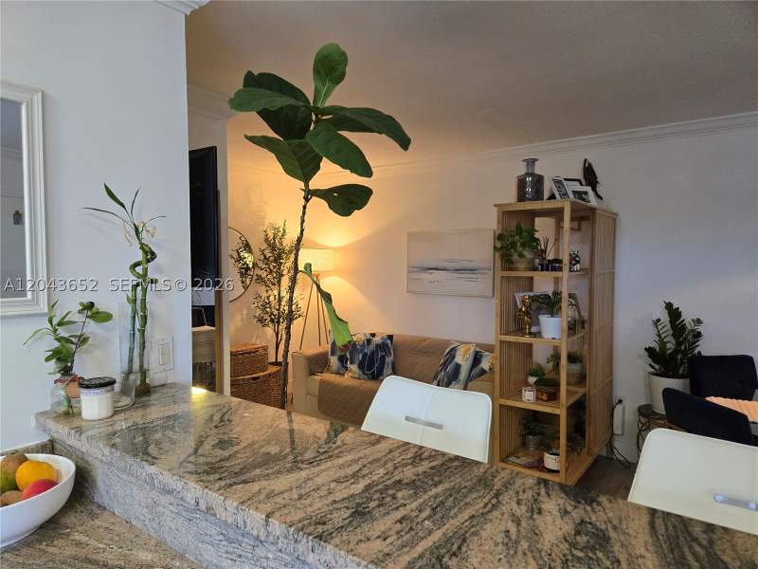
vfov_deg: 58.9
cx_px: 379
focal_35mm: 23
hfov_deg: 73.9
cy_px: 284
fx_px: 504
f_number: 1.8
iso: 500
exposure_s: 1/120
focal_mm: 5.4
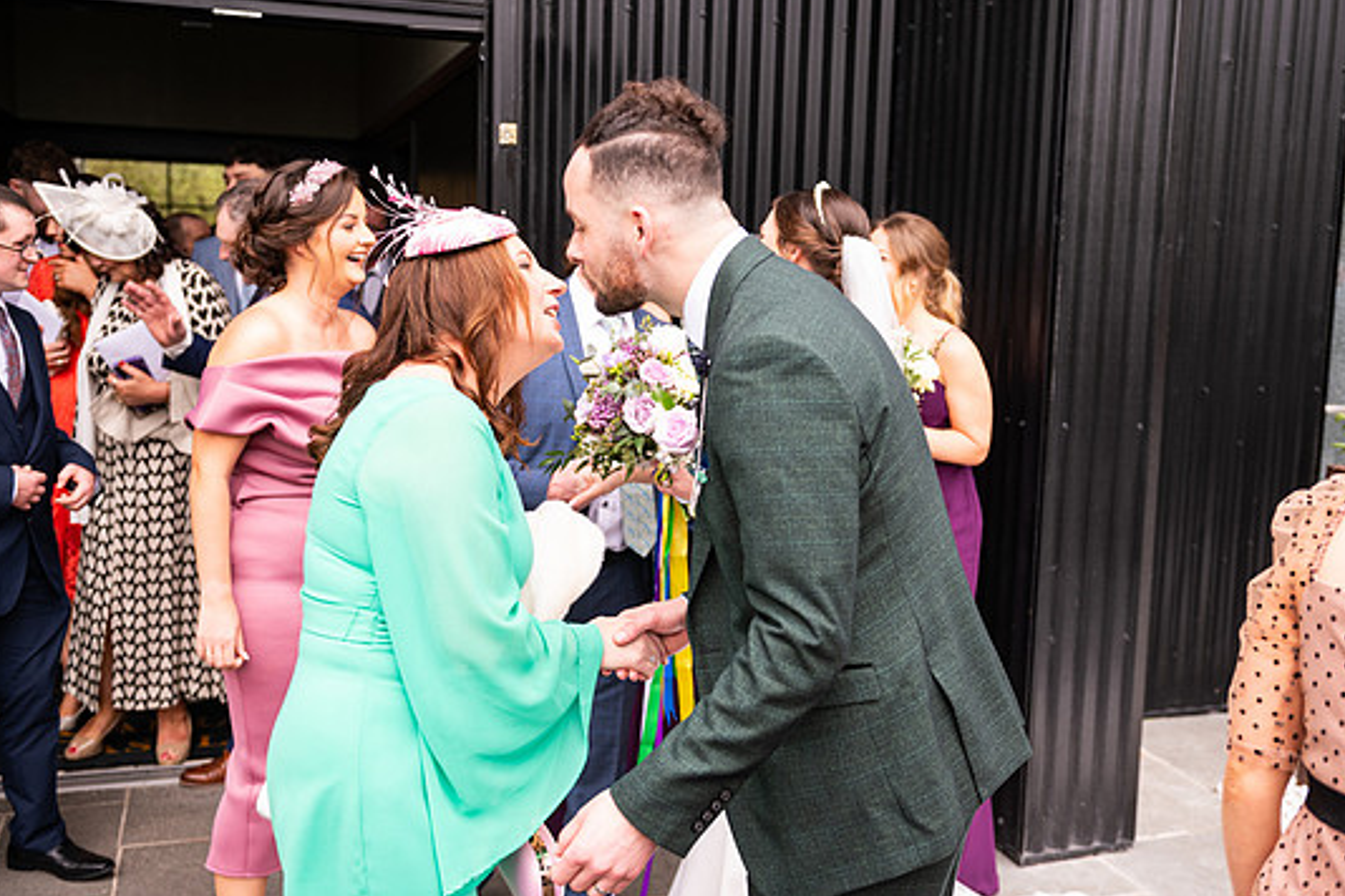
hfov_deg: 50.7
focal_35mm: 38
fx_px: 1420
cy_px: 447
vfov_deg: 35.1
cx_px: 715
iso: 160
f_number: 3.5
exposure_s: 1/200
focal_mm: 35
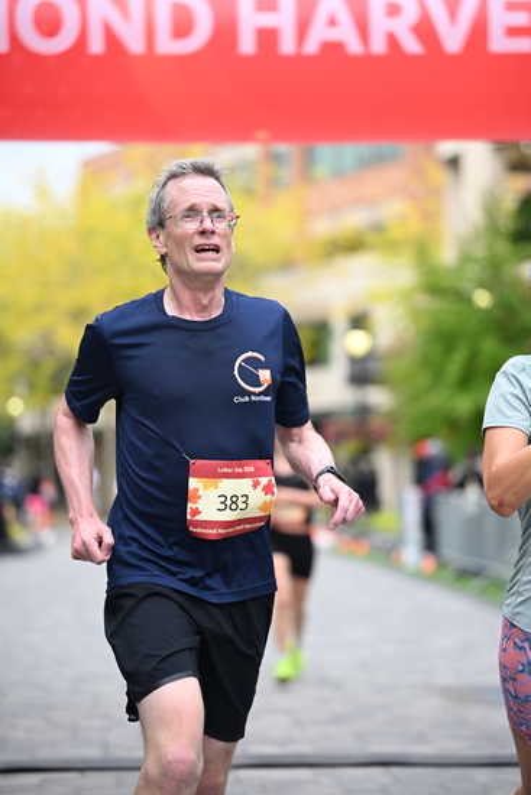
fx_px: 2321
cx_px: 266
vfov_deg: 19.5
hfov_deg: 13.0
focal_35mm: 105
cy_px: 398
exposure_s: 1/2000
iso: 1000
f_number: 2.8
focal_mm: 105
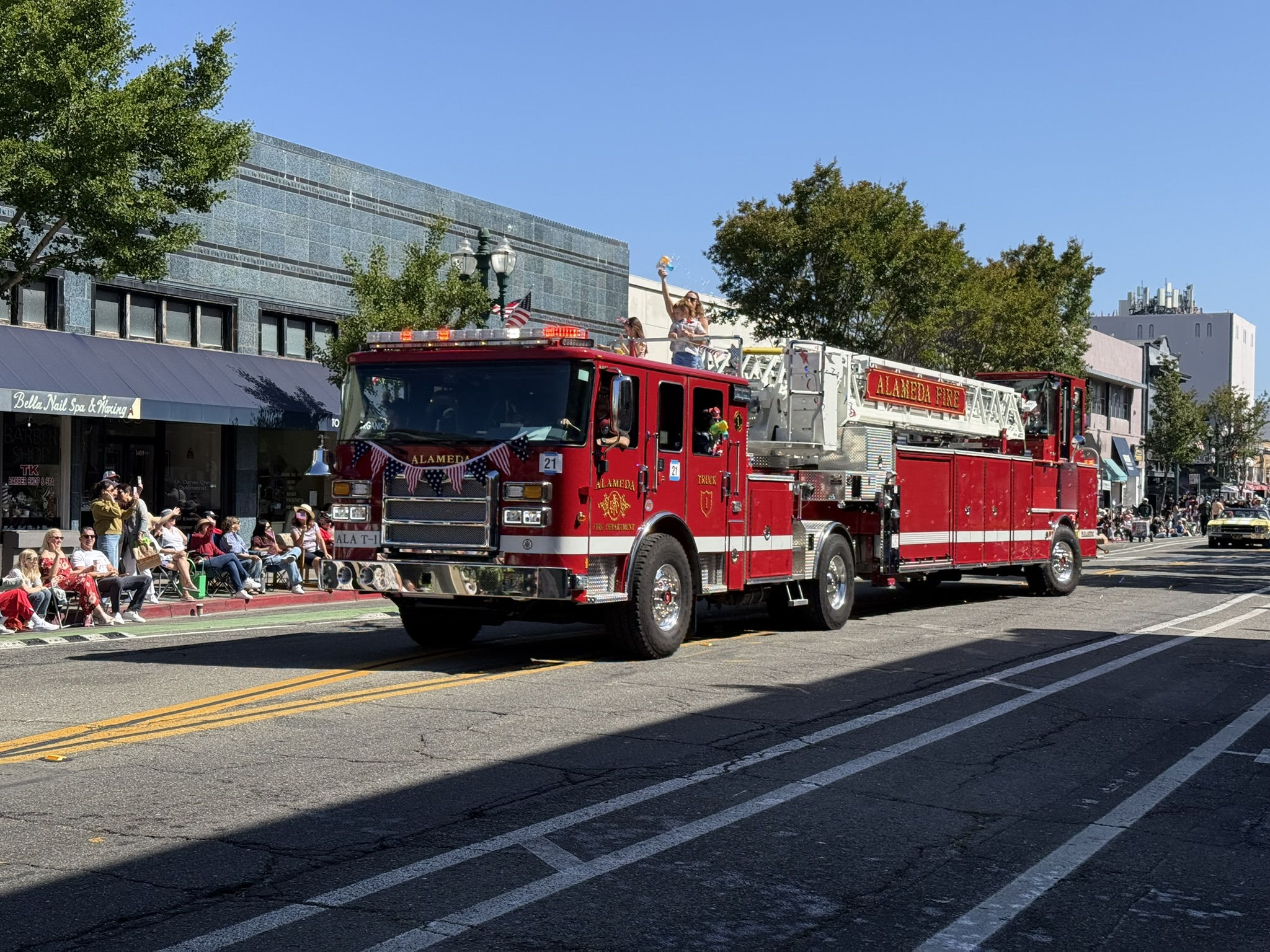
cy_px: 476
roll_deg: -1.2
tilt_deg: +0.6
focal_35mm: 48
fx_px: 1761
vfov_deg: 30.3
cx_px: 635
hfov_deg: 39.7
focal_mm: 6.76
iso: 64
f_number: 1.78
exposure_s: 1/3704
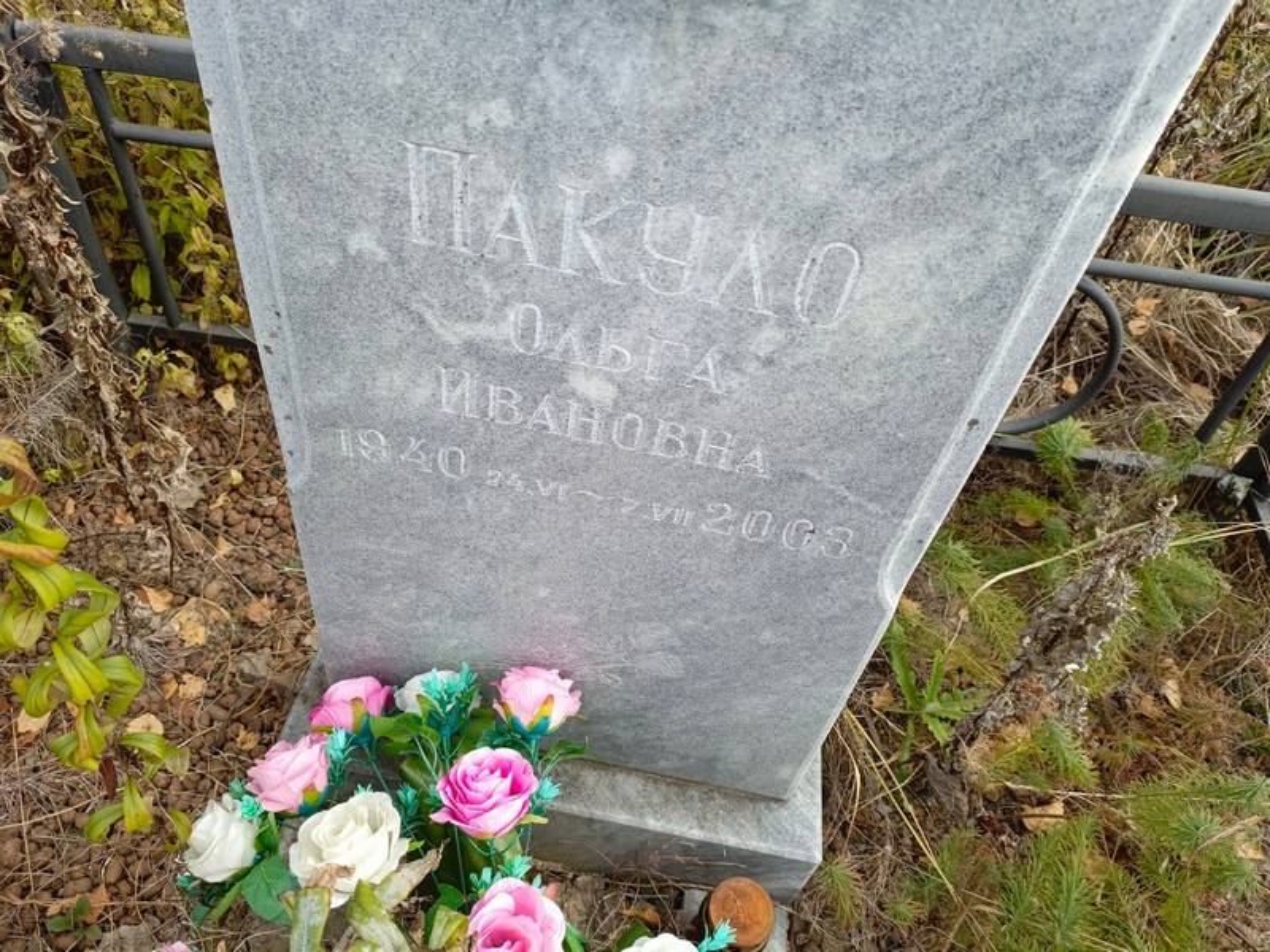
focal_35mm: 25
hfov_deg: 69.4
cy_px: 476
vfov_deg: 54.9
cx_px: 635
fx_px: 917
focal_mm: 4.76
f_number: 1.69
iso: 111
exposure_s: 1/216
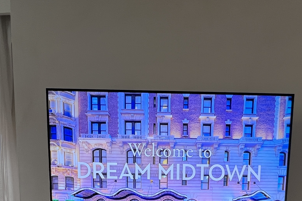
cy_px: 283
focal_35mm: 35
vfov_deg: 28.4
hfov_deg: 54.4
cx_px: 162
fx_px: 294
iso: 160
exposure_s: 1/60
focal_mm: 1.57
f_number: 1.8
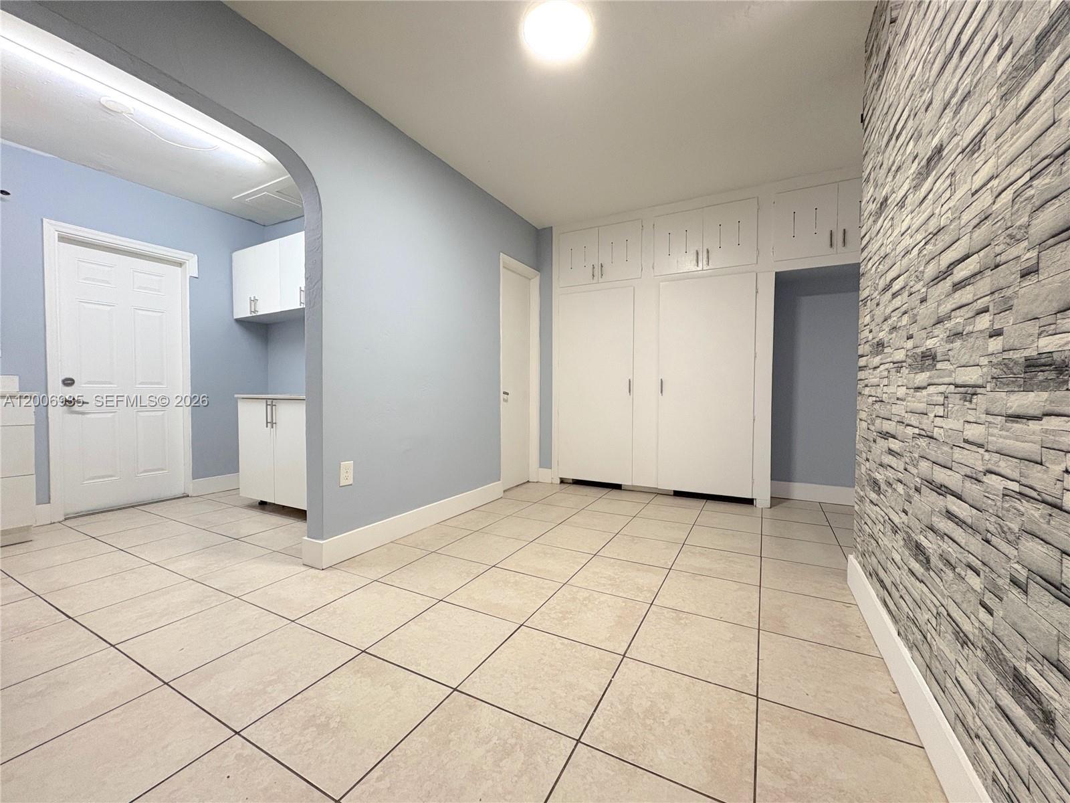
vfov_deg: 85.7
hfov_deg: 102.1
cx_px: 535
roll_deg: +0.2
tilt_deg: -0.5
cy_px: 402
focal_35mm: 14
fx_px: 433
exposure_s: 1/60
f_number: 2.2
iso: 200
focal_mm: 2.22
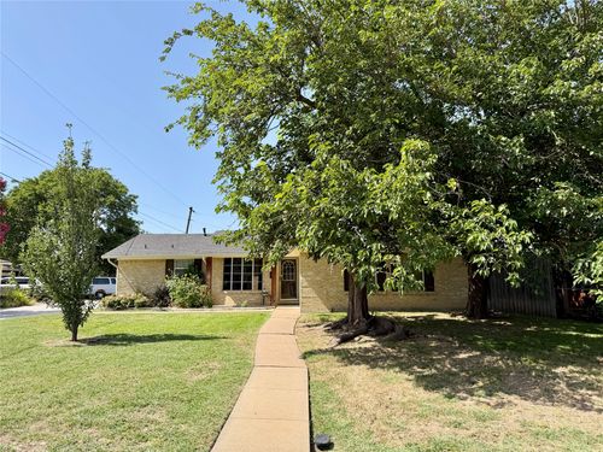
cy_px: 226
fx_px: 418
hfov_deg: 71.6
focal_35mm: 24
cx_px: 302
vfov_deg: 56.8
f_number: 1.78
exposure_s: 1/3021
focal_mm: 6.76
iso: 80
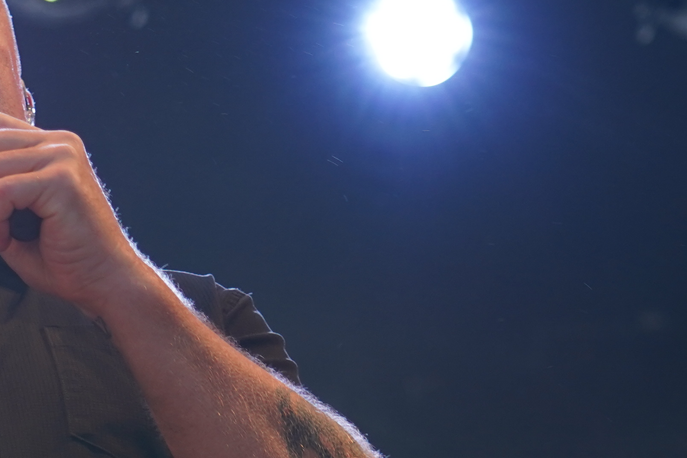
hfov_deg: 9.3
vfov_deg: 6.2
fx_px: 4198
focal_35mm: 220
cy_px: 524
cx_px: 77
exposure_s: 1/160
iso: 640
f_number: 4
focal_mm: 59
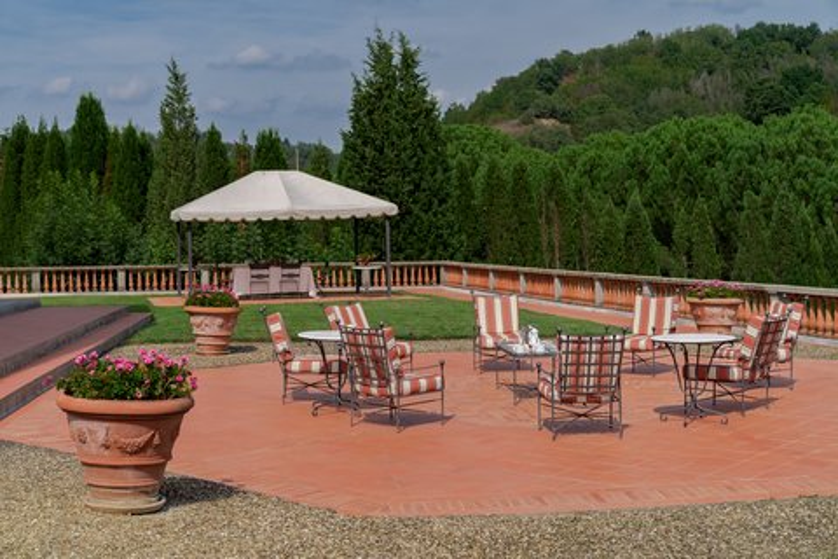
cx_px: 419
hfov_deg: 38.2
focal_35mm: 52
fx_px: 1210
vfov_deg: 26.0
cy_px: 280
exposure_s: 1/2000
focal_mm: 52
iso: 200
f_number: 4.5
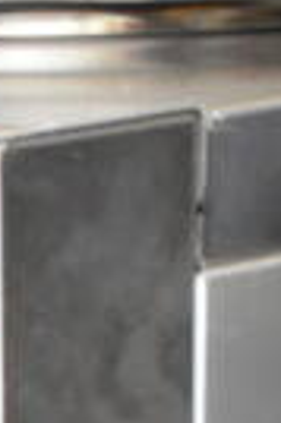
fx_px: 2887
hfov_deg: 5.2
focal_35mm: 246
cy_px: 947
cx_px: -650
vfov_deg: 7.9
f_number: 3.8
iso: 2200
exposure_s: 1/40
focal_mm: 24
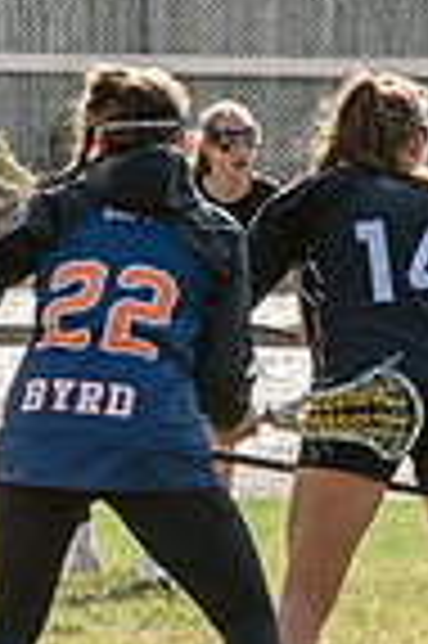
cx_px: 967
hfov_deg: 2.2
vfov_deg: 3.3
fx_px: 11047
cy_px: 126
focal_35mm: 618
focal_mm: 125
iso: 400
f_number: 9
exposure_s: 1/1250
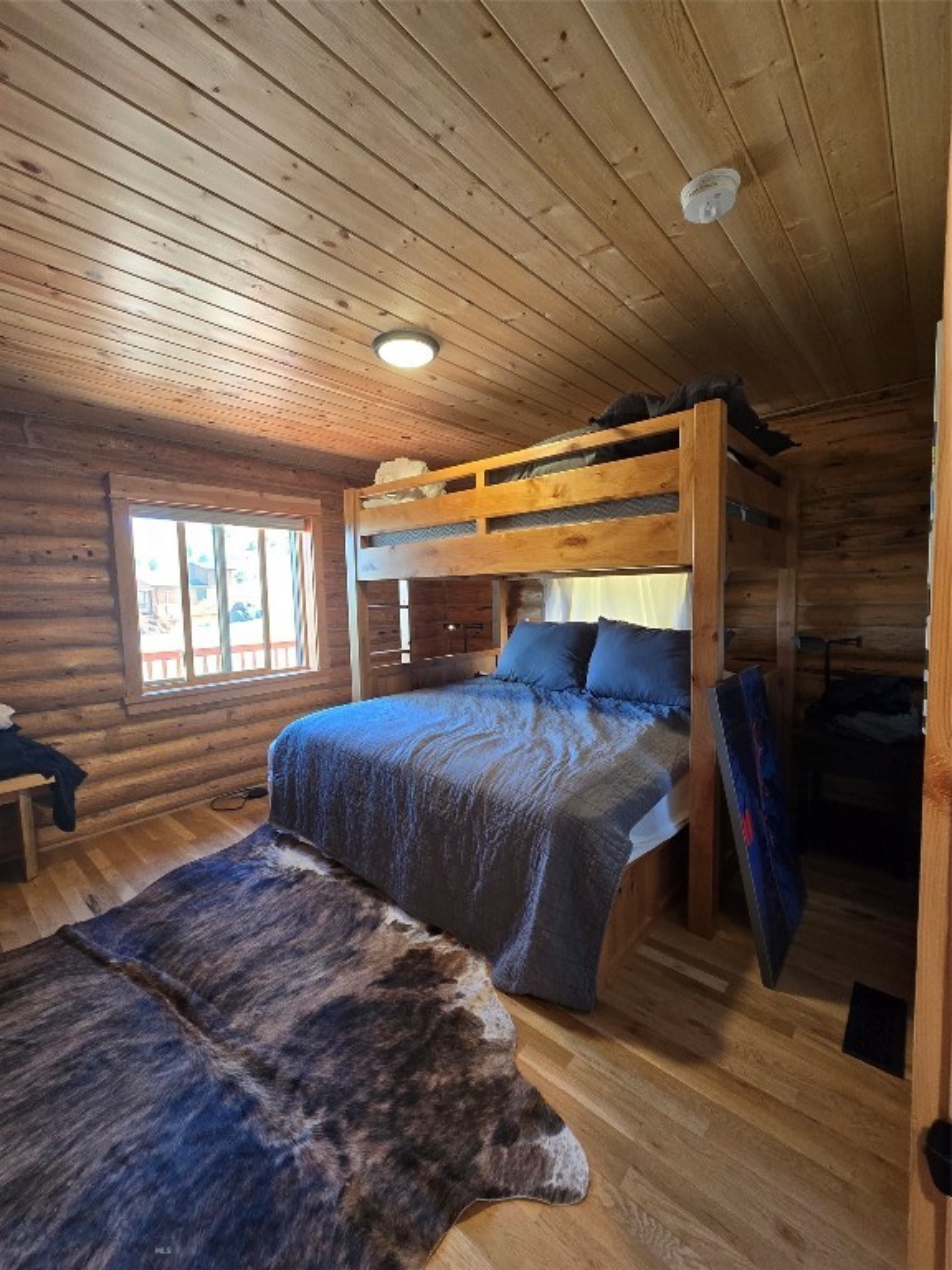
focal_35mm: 13
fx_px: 477
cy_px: 635
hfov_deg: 89.9
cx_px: 476
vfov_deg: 106.2
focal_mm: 2.2
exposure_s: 1/60
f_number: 2.2
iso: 250
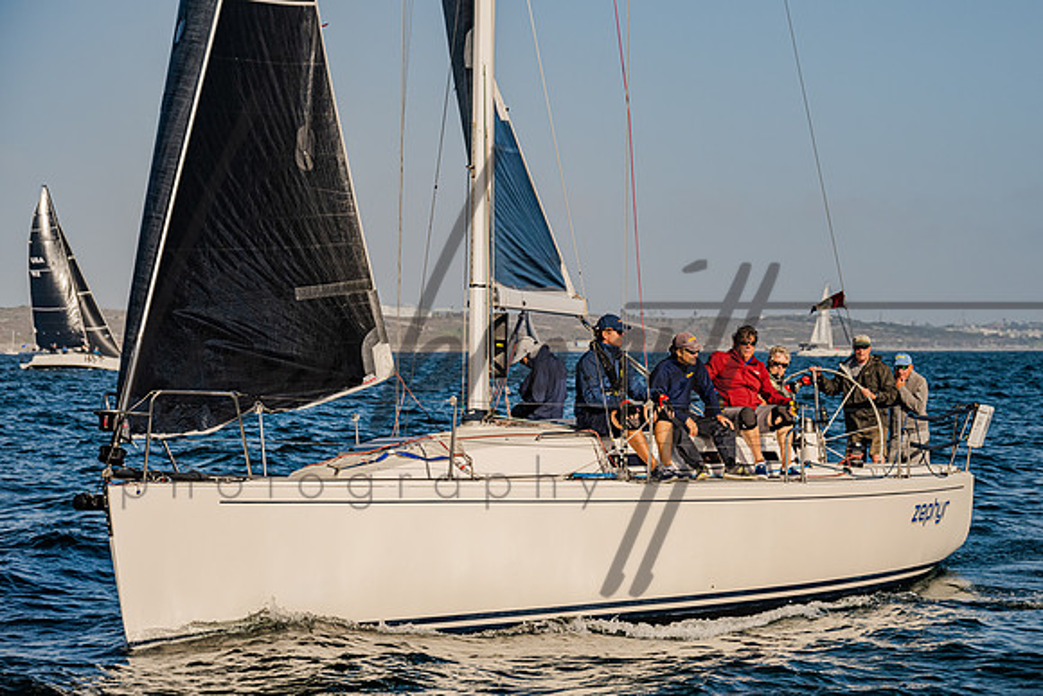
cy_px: 323
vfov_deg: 14.1
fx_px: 2815
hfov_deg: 21.0
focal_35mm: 97
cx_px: 568
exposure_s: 1/2000
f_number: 6.3
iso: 400
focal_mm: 88
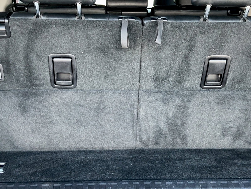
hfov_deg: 52.6
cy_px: 94
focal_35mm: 35
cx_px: 126
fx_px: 254
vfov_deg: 40.7
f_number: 1.8
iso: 64
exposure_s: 1/60
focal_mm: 3
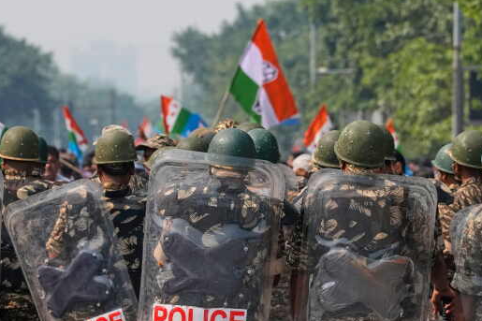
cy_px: 241
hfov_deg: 4.8
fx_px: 5715
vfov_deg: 3.2
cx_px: 224
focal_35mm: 427
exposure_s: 1/2000
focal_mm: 200
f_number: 7.1
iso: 640
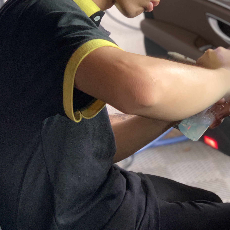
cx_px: 174
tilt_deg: -15.2
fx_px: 759
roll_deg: -0.1
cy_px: 64
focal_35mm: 101
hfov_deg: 17.1
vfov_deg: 17.2
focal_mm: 6
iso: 125
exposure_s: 1/75
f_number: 2.4
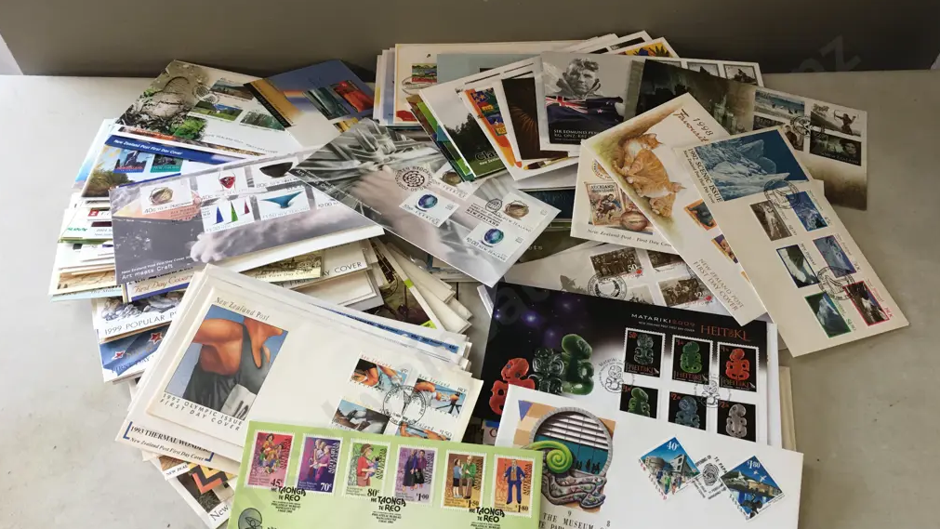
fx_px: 798
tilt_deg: -56.1
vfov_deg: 36.5
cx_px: 470
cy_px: 333
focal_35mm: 32
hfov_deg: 61.0
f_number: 2.2
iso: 50
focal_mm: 4.15
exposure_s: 1/33
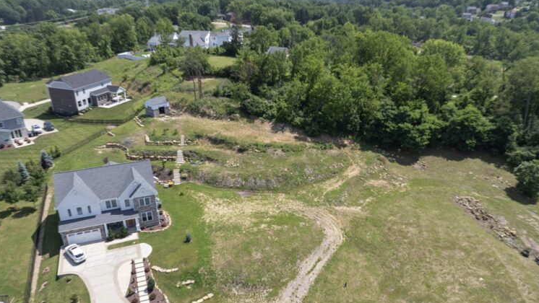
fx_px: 400
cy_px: 176
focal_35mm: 28
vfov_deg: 41.4
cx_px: 274
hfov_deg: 67.9
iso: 200
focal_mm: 12.29
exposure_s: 1/80
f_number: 4.5
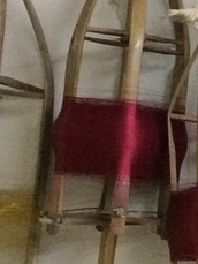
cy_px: 116
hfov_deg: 8.7
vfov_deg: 13.0
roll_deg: +1.1
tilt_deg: -1.3
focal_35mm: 152
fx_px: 1158
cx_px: 512
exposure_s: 1/33
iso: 320
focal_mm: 4.15
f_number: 2.2
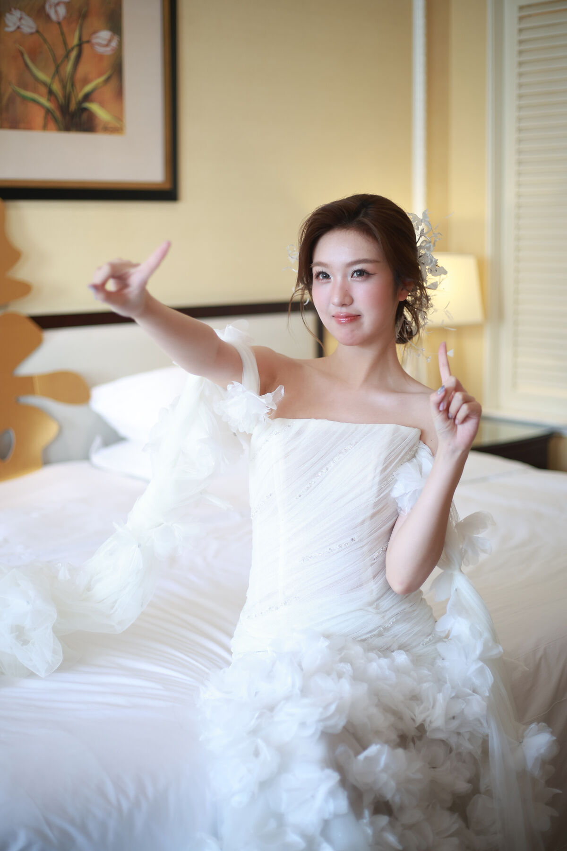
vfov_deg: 40.3
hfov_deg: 27.5
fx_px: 1158
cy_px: 426
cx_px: 284
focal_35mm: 49
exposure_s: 1/160
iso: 500
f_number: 1.8
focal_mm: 50
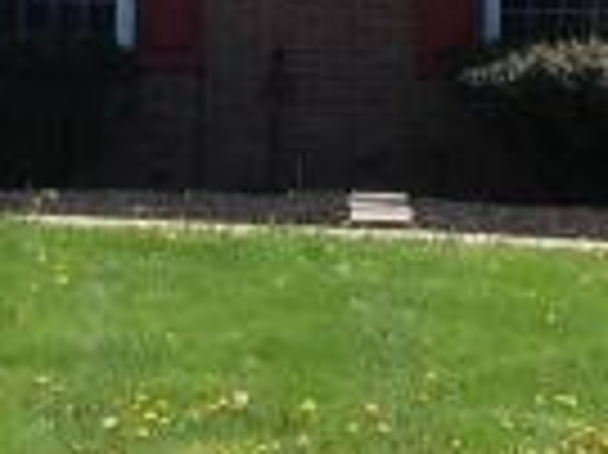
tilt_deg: +3.6
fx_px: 4685
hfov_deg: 7.4
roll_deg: -2.1
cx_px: -32
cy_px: -99
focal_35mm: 267
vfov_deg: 5.5
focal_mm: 4.28
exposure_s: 1/1209
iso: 50
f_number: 2.4
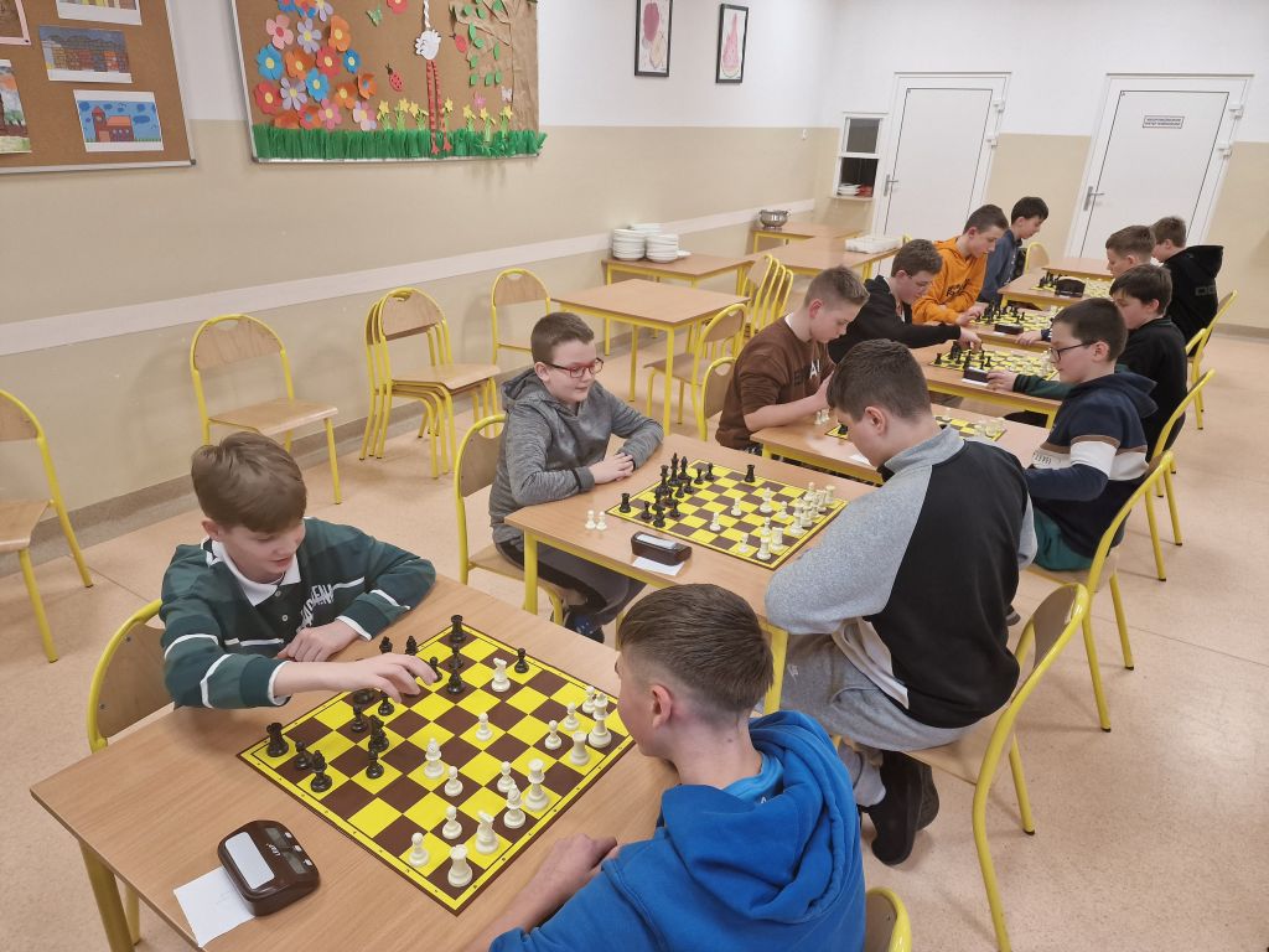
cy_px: 476
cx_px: 634
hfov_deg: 73.9
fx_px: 843
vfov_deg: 58.9
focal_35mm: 23
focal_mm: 6.4
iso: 160
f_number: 1.8
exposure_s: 1/100
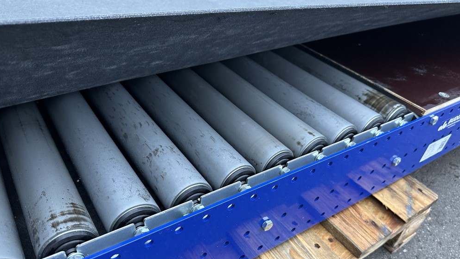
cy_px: 166
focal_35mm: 27
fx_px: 329
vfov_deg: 42.5
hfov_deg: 69.9
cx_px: 233
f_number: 1.78
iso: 250
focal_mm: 6.86
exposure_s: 1/77
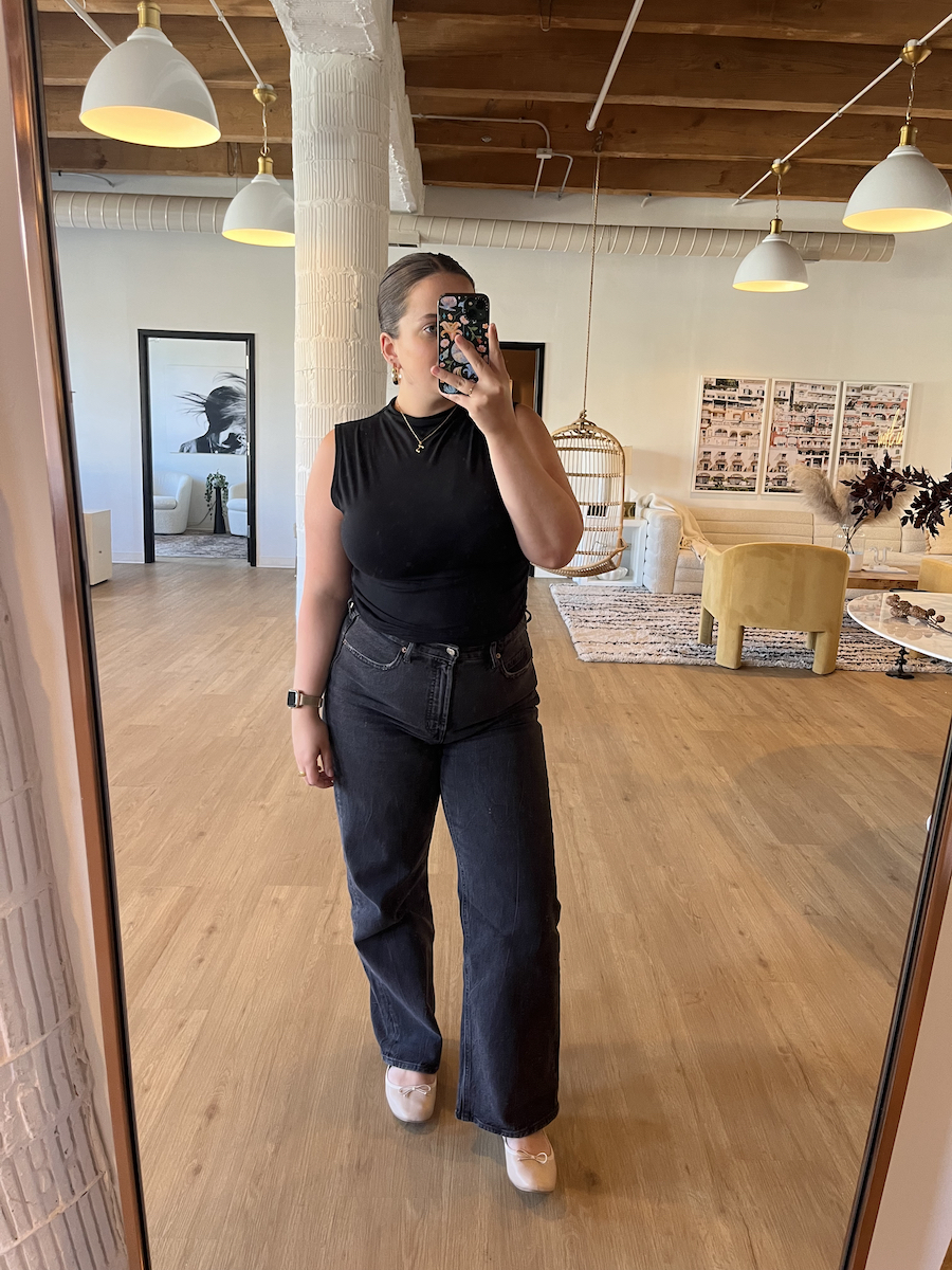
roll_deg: -1.5
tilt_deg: -24.6
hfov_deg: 53.1
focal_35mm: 26
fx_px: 953
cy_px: 635
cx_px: 476
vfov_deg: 67.3
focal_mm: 5.1
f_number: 1.6
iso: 125
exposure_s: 1/60
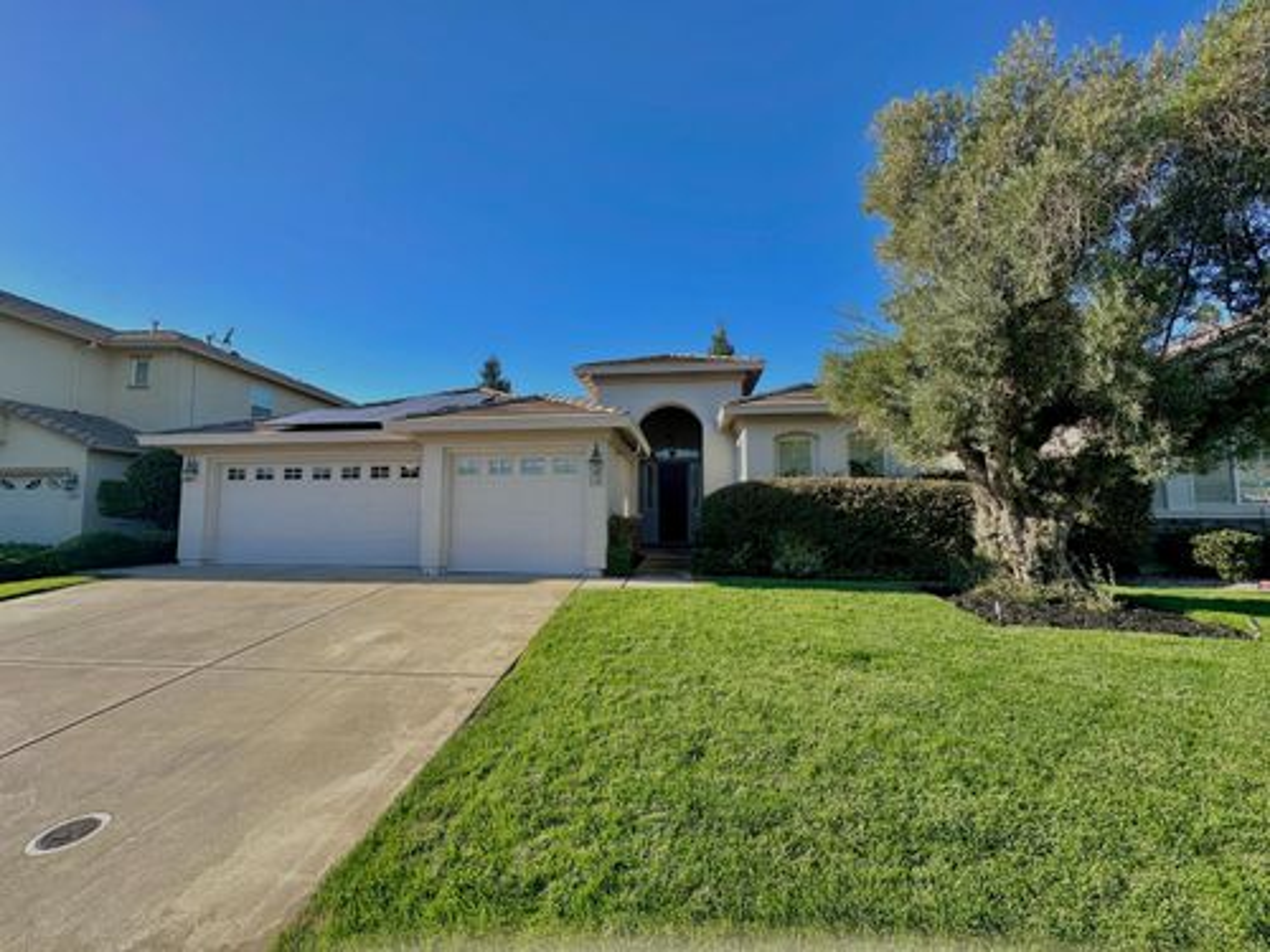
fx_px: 514
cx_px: 635
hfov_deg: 102.1
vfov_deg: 85.7
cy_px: 476
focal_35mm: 14
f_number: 2.2
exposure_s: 1/1072
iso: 50
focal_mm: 2.22
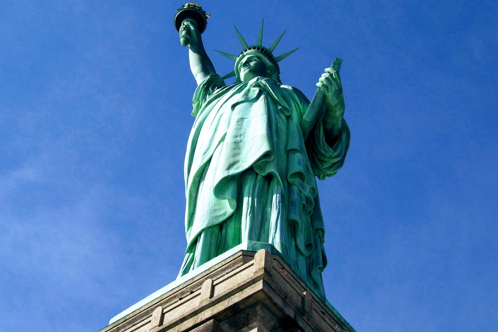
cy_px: 154
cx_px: 247
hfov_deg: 33.4
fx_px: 830
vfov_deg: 22.6
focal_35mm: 60
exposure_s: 1/750
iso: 80
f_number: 5.6
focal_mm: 9.4
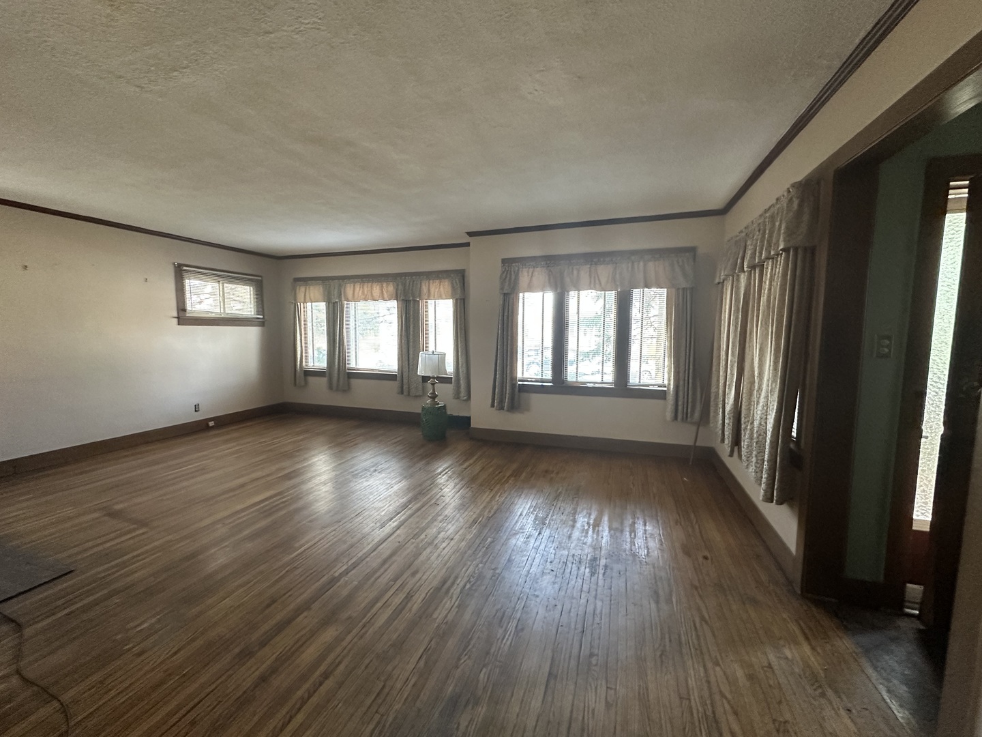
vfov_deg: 85.7
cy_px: 368
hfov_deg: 102.1
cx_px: 491
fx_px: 397
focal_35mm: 14
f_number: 2.2
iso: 500
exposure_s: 1/60
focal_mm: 2.22
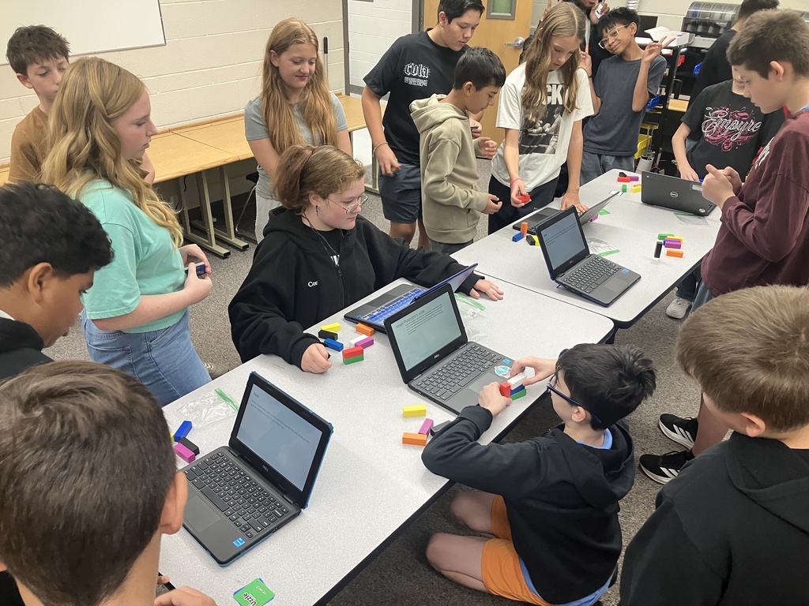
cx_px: 404
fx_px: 654
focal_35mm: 28
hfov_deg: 63.4
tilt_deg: -30.0
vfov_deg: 49.7
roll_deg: -0.4
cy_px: 303
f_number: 1.8
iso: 125
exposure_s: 1/60
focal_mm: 3.99
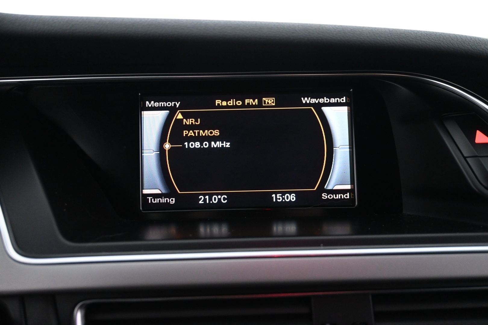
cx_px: 244
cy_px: 162
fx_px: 396
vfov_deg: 44.6
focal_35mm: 29
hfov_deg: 63.2
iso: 2800
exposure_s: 1/30
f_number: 3.8
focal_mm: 19.5
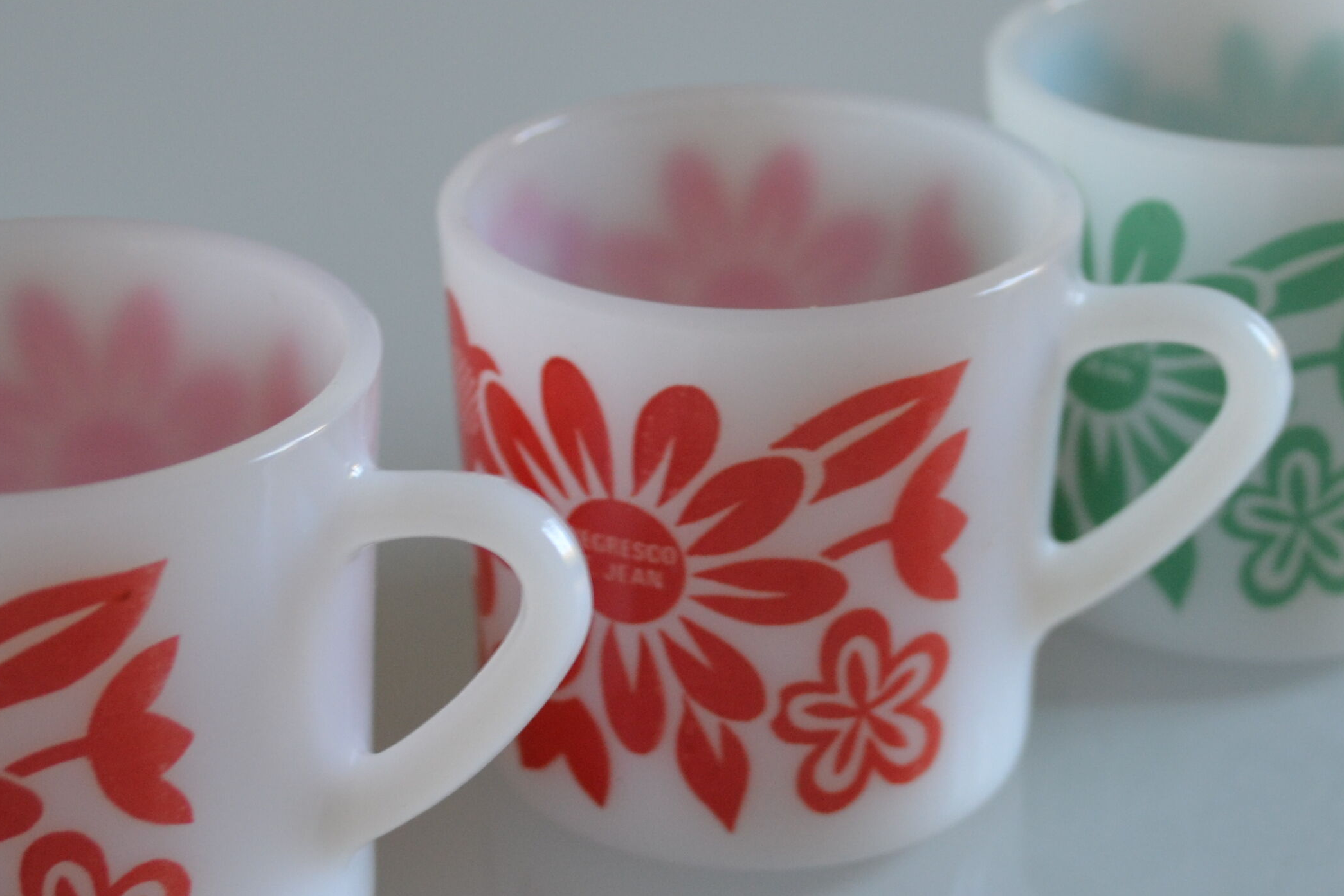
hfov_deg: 23.6
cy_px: 352
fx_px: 3210
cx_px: 734
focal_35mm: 86
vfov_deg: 15.9
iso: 400
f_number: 4.2
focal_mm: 26
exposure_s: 1/40
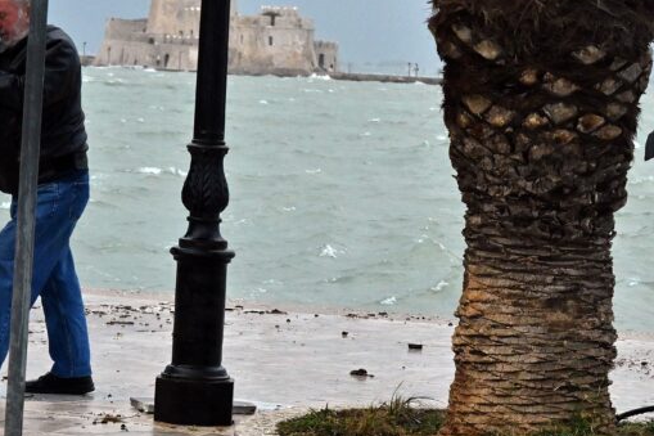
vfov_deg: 9.1
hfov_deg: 13.6
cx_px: 429
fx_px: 2742
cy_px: 305
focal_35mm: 151
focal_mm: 50
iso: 1250
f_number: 9
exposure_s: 1/320
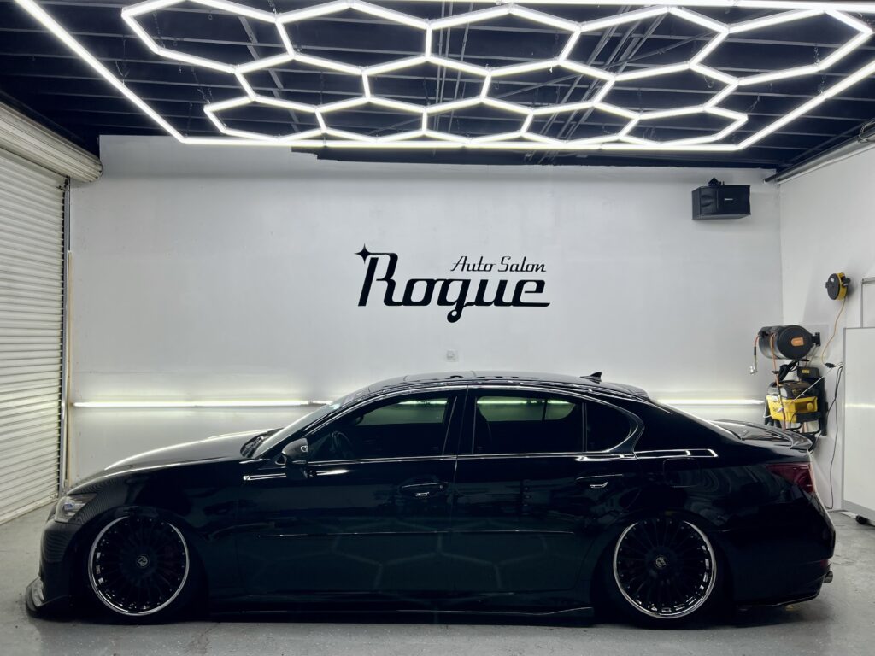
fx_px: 657
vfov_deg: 53.1
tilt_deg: +2.5
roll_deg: +0.3
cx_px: 438
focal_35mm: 26
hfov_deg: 67.3
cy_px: 328
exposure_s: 1/120
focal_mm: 5.7
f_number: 1.5
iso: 80
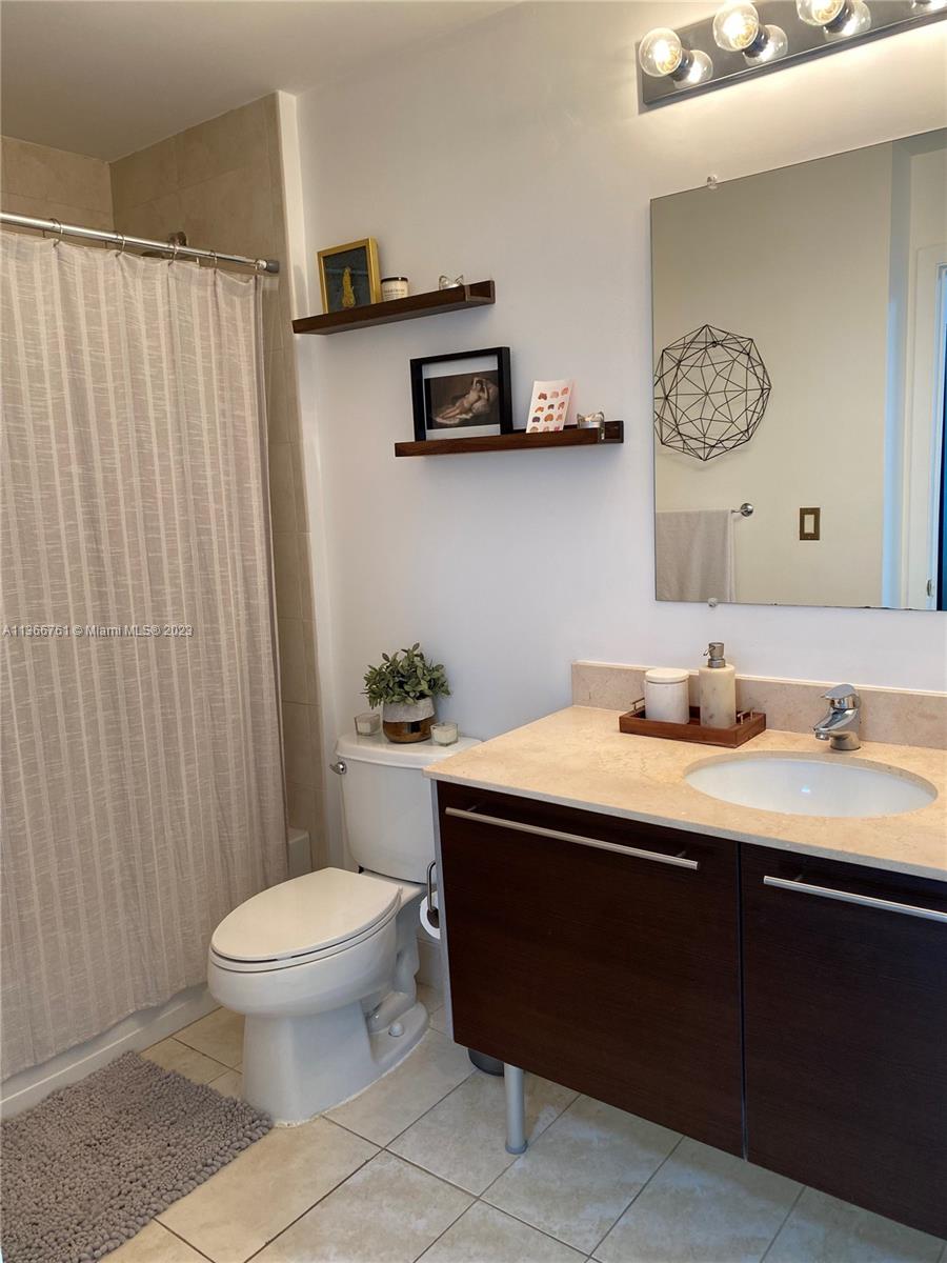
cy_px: 632
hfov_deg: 53.1
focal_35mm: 26
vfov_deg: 67.3
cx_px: 474
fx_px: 948
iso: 64
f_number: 1.8
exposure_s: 1/60
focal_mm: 4.25
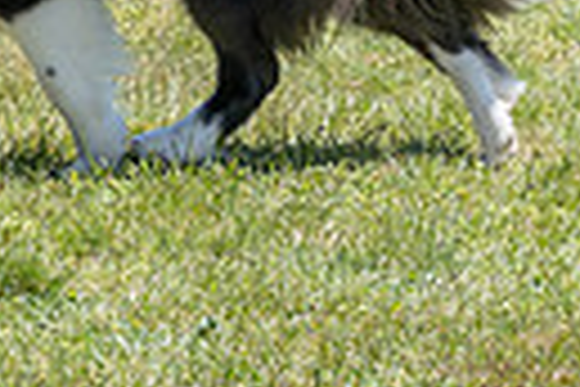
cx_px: -238
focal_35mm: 356
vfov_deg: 3.8
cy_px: -380
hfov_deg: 5.7
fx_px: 5735
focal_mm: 75
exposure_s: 1/2500
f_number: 6.3
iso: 640
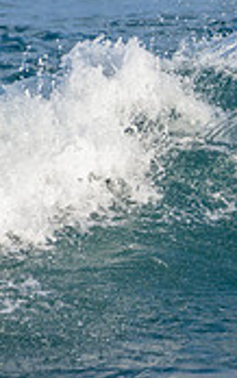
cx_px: 509
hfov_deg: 0.6
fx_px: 21409
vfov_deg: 1.0
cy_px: 175
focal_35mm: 2075
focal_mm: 500
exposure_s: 1/1250
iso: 250
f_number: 5.6
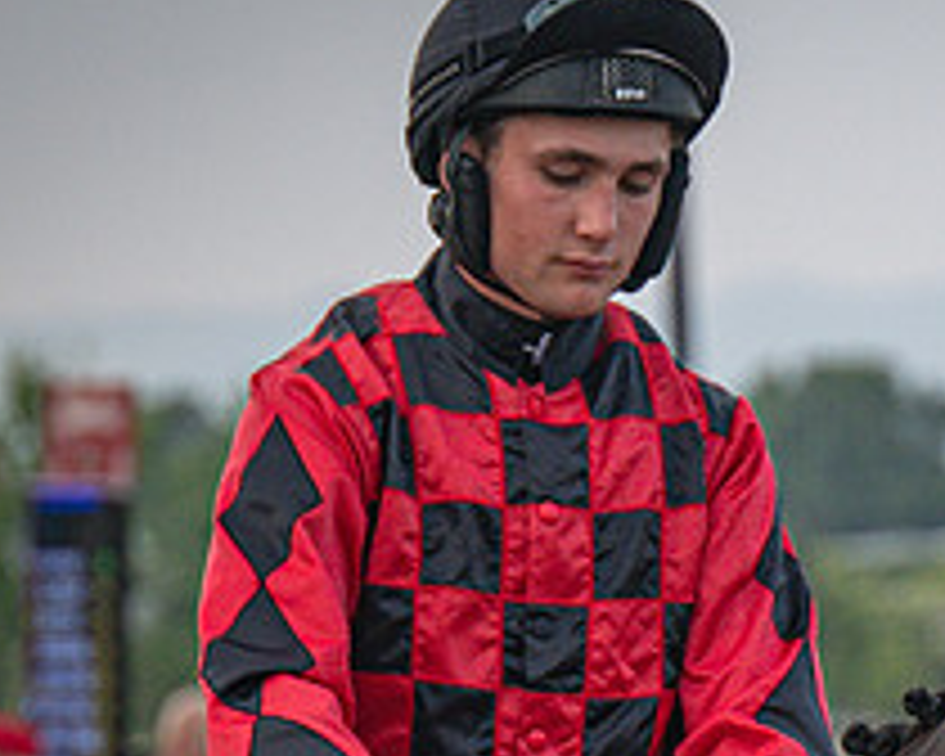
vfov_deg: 2.5
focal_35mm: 621
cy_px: 886
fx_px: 17368
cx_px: 1398
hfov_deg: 3.1
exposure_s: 1/1250
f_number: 4
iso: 400
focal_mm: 120
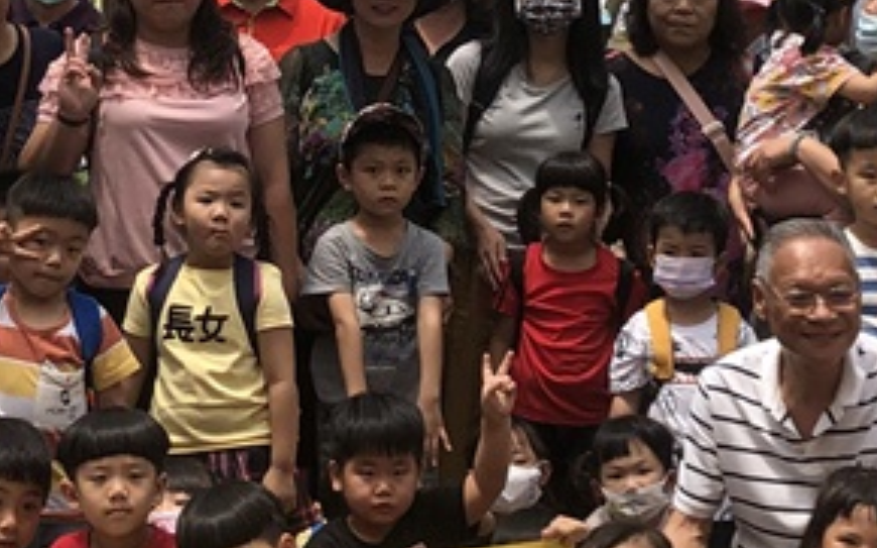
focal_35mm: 123
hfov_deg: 17.0
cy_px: -76
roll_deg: +0.6
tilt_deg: -0.8
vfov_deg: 10.5
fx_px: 2939
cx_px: 420
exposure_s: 1/564
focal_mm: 3.99
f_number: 1.8
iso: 20
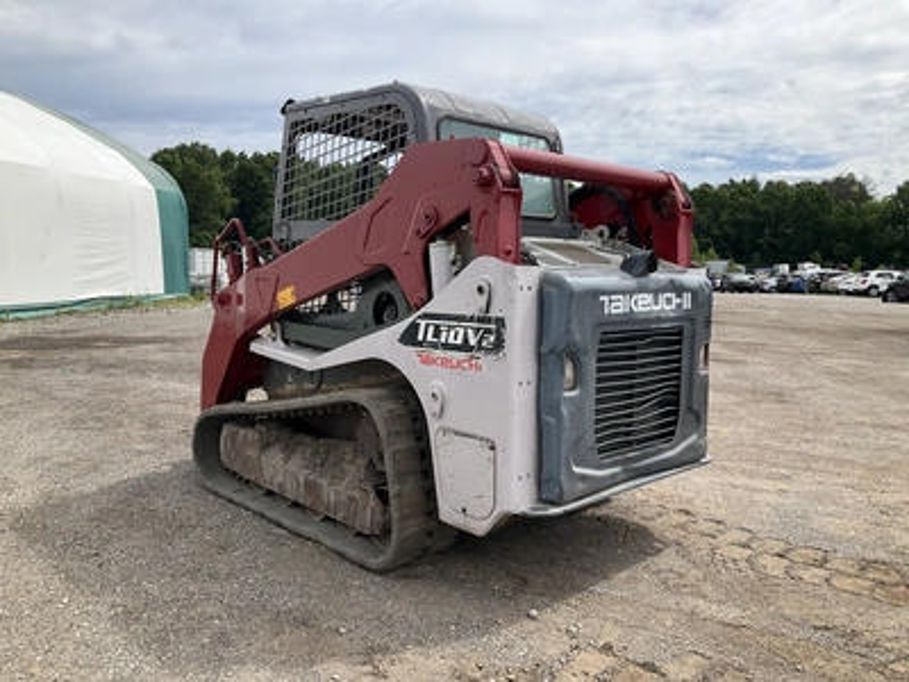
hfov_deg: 61.7
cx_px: 454
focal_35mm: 29
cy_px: 341
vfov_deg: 48.2
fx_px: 762
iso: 25
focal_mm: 3
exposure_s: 1/2427
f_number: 1.8
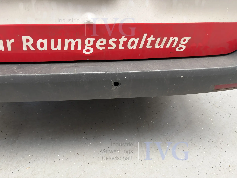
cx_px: 118
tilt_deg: -34.4
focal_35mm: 26
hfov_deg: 67.3
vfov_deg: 53.1
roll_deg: -0.2
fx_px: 178
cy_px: 89
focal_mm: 5.96
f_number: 1.6
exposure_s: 1/89
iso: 125
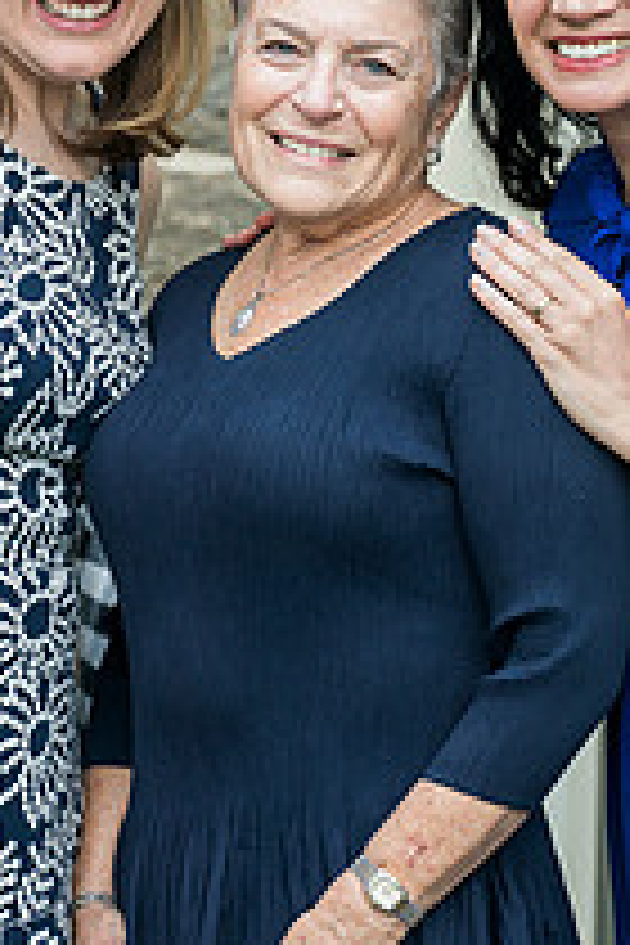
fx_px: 6588
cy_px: 436
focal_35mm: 251
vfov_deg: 8.2
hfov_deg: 5.5
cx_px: 302
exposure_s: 1/250
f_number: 4
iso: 400
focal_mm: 117
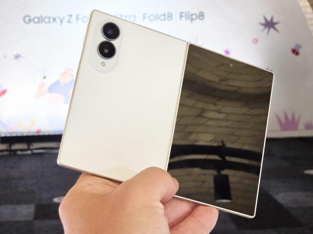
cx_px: 156
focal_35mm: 69
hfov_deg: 28.2
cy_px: 117
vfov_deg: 21.3
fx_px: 624
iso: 80
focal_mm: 7
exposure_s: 1/100
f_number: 2.4
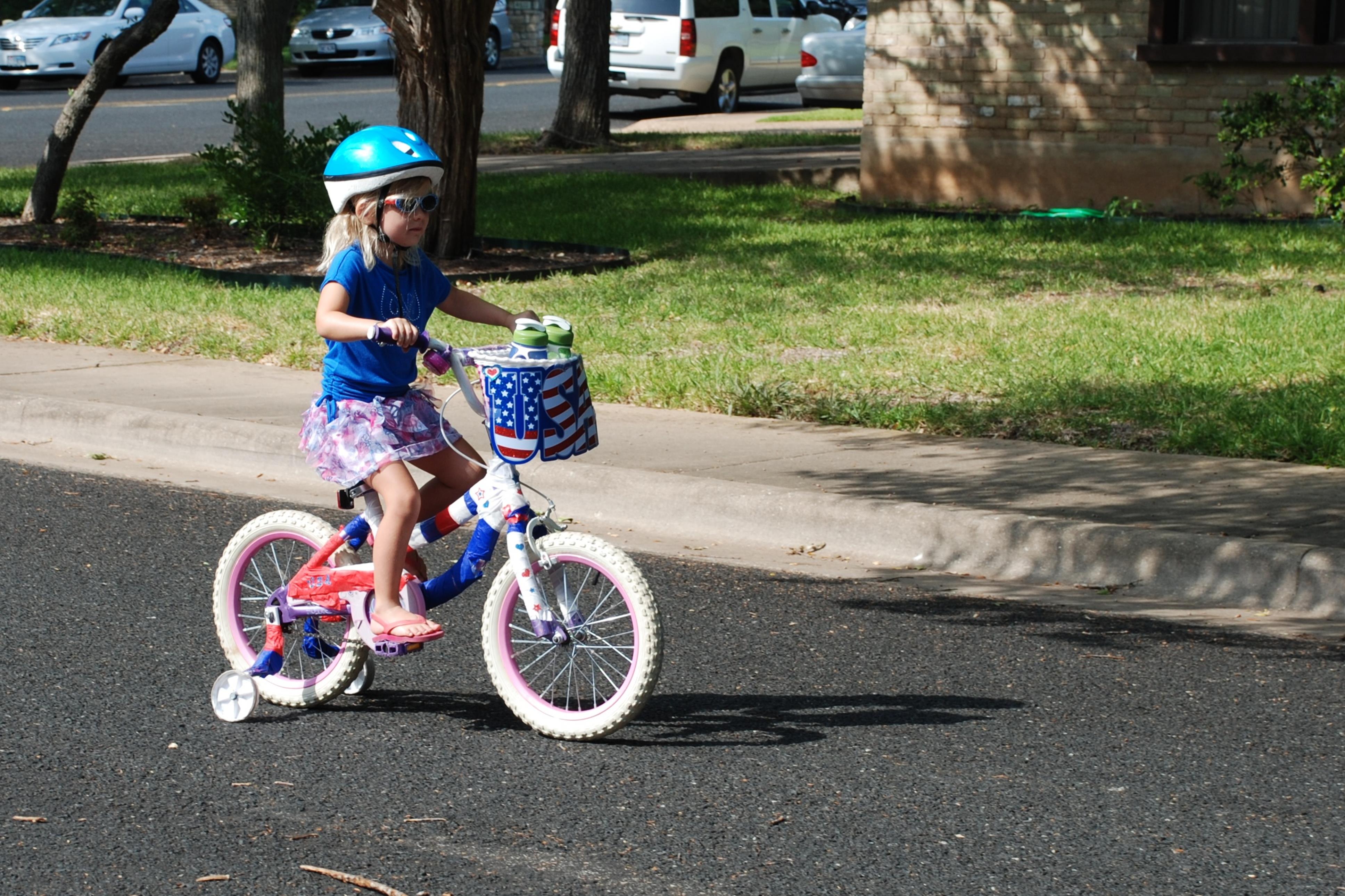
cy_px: 448
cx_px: 672
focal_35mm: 72
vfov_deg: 18.9
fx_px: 2690
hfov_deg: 28.1
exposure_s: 1/200
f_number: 7.1
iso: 100
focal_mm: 48
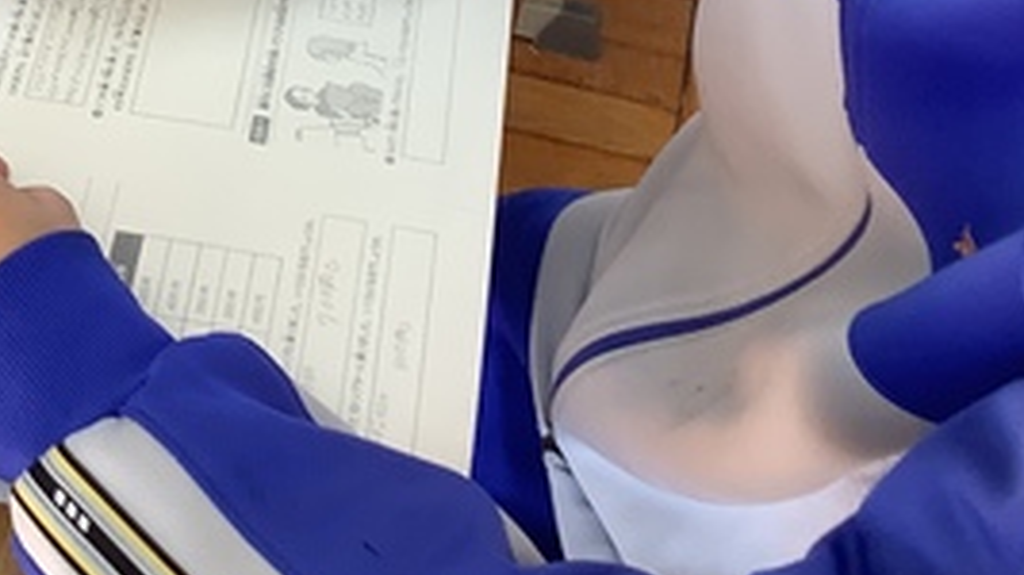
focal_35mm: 81
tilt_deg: -37.8
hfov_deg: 26.1
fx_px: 2199
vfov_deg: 14.2
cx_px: 334
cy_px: -226
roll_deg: -5.6
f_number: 2.4
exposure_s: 1/60
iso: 64
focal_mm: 3.3
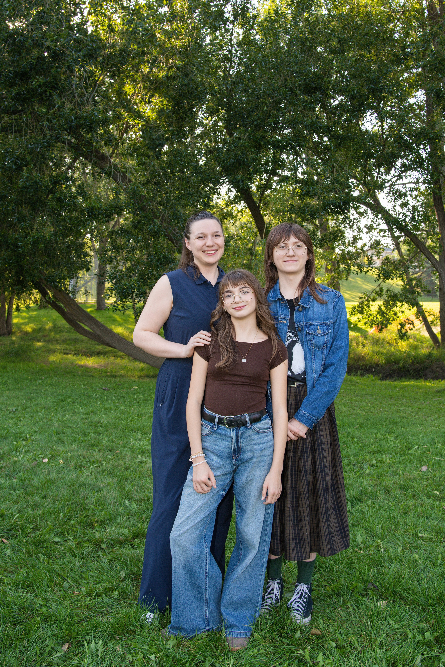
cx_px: 222
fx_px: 538
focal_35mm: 29
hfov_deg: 45.0
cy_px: 334
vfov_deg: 63.7
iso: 400
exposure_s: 1/125
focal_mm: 28
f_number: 6.3
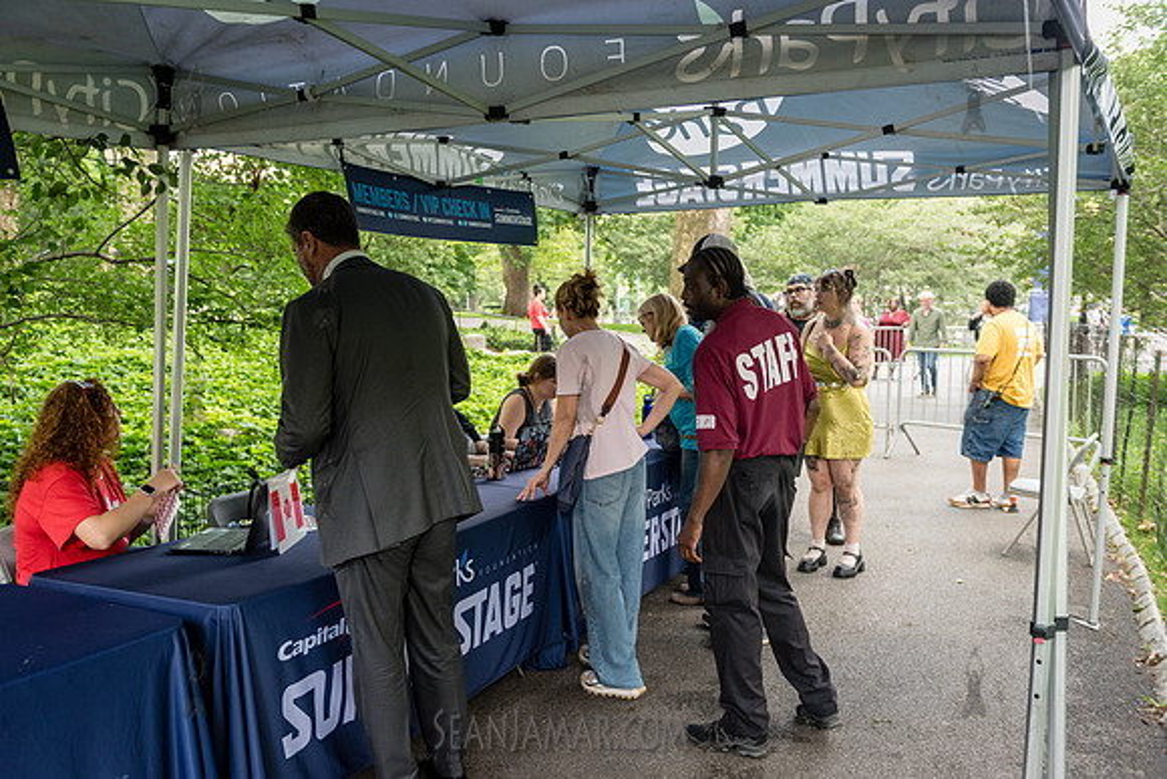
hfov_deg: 58.0
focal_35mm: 32
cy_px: 390
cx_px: 584
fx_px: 1052
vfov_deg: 40.6
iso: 2000
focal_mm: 31
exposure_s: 1/250
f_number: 3.2
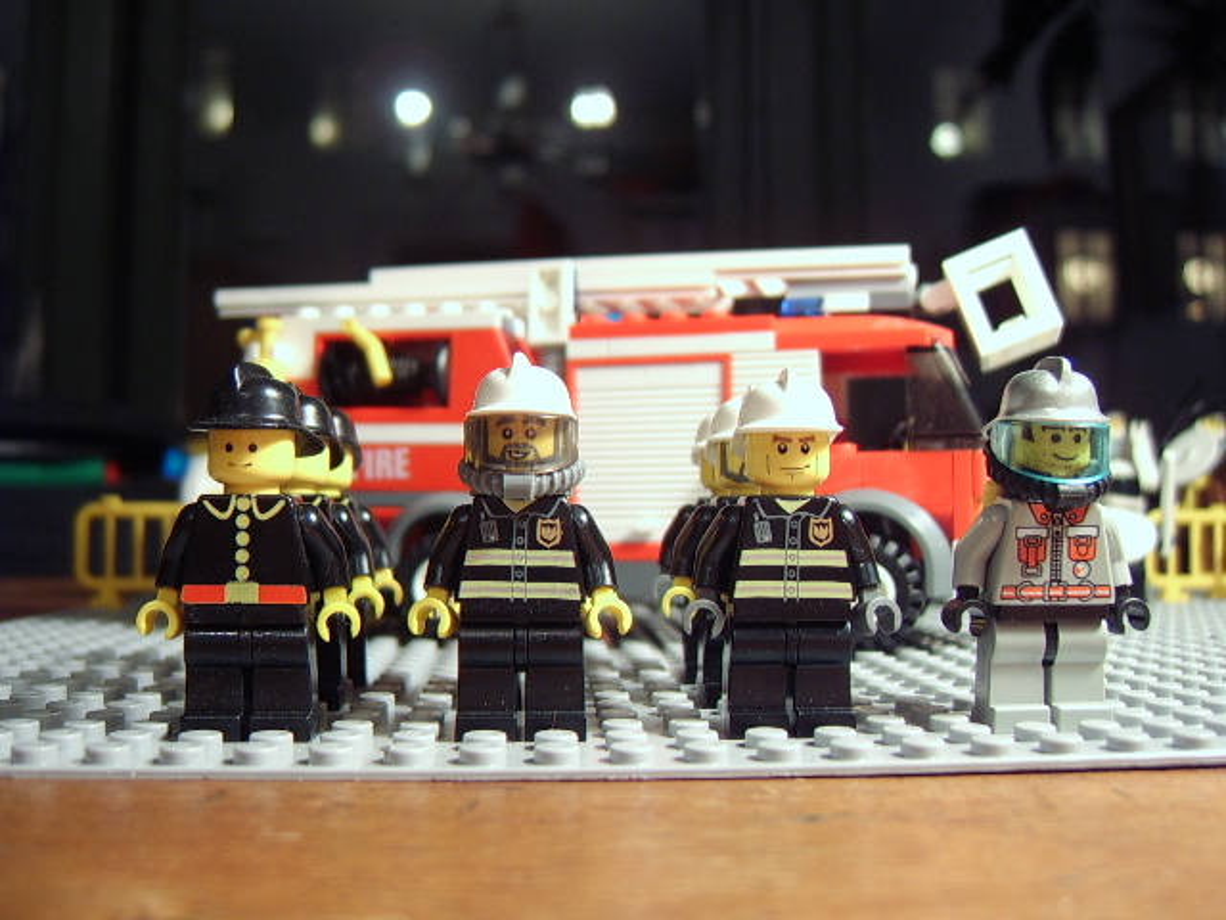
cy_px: 460
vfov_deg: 45.4
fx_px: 1098
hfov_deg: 58.4
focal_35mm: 31
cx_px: 613
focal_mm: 8.13
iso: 100
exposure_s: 1/4
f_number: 2.7
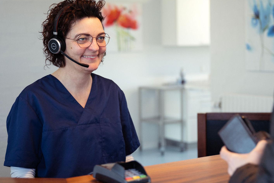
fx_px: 586
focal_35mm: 77
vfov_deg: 17.7
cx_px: 177
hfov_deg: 26.2
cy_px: 84
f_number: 2.8
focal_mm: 53
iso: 320
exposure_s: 1/125
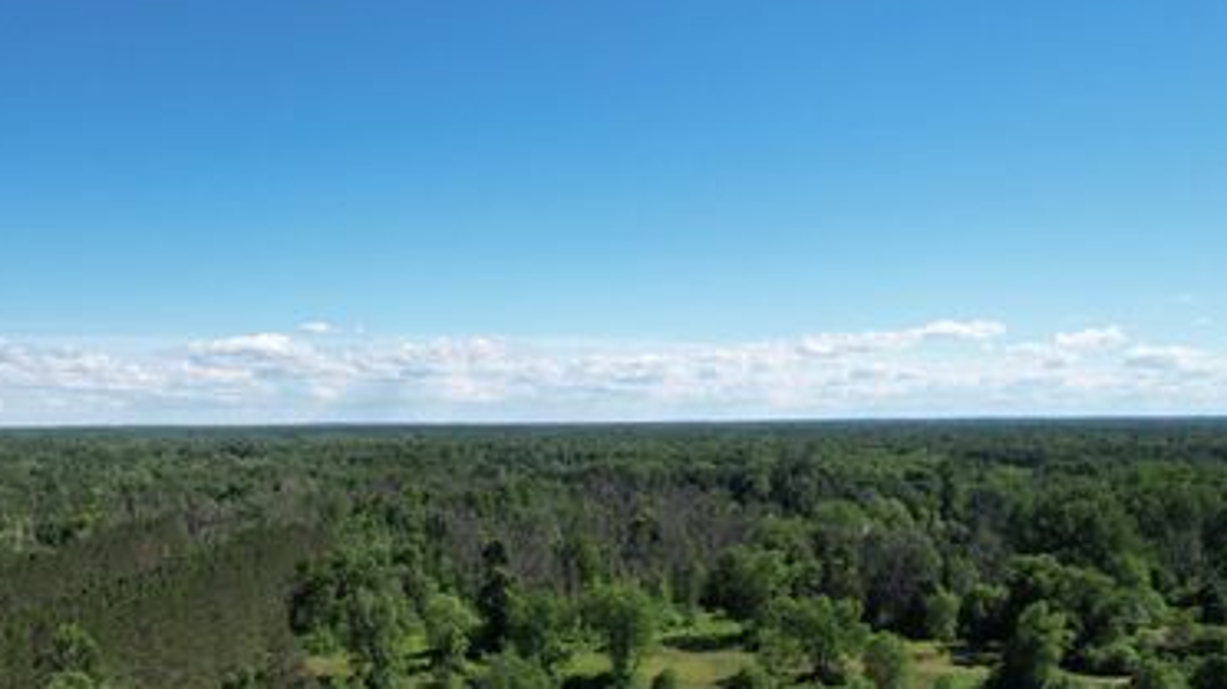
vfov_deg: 37.6
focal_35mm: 31
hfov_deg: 61.4
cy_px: 407
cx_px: 432
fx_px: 1008
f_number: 2.8
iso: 110
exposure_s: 1/2000
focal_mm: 8.38
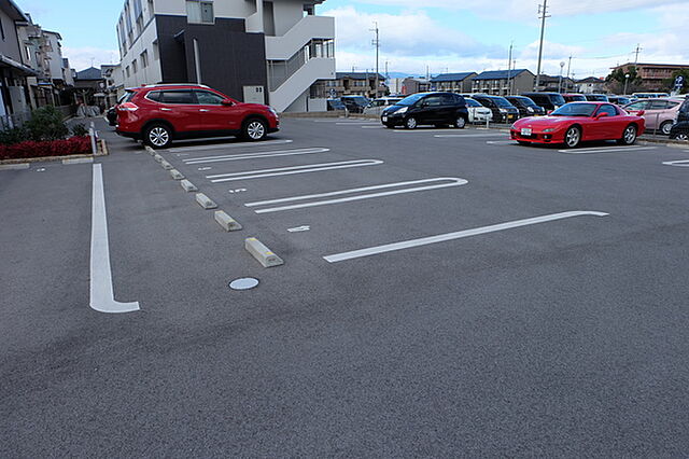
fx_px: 459
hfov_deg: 73.8
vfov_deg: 53.1
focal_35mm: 24
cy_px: 230
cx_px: 344
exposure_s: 1/350
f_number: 8
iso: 400
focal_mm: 16
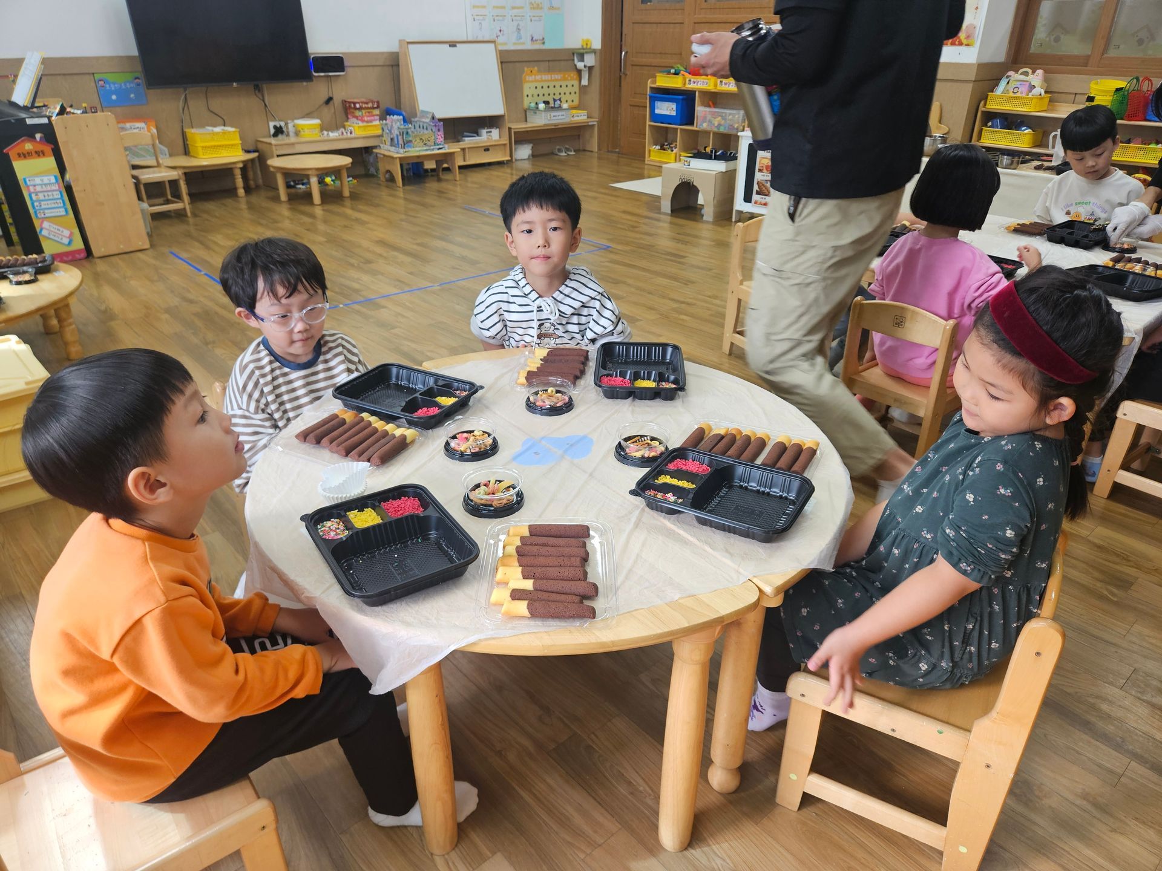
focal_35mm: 23
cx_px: 581
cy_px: 436
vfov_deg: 58.9
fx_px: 772
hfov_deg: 73.9
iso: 100
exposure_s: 1/120
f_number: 1.8
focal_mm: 5.4
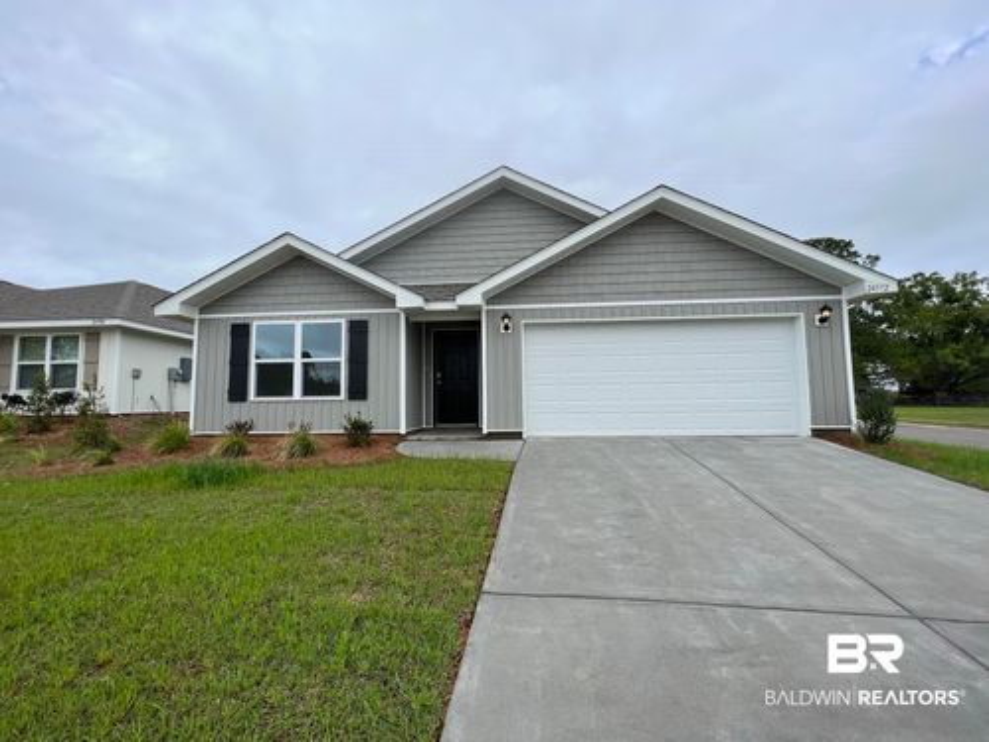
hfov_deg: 106.2
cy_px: 371
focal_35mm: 13
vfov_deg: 89.9
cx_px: 494
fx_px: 371
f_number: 1.8
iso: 32
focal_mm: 1.57
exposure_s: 1/903
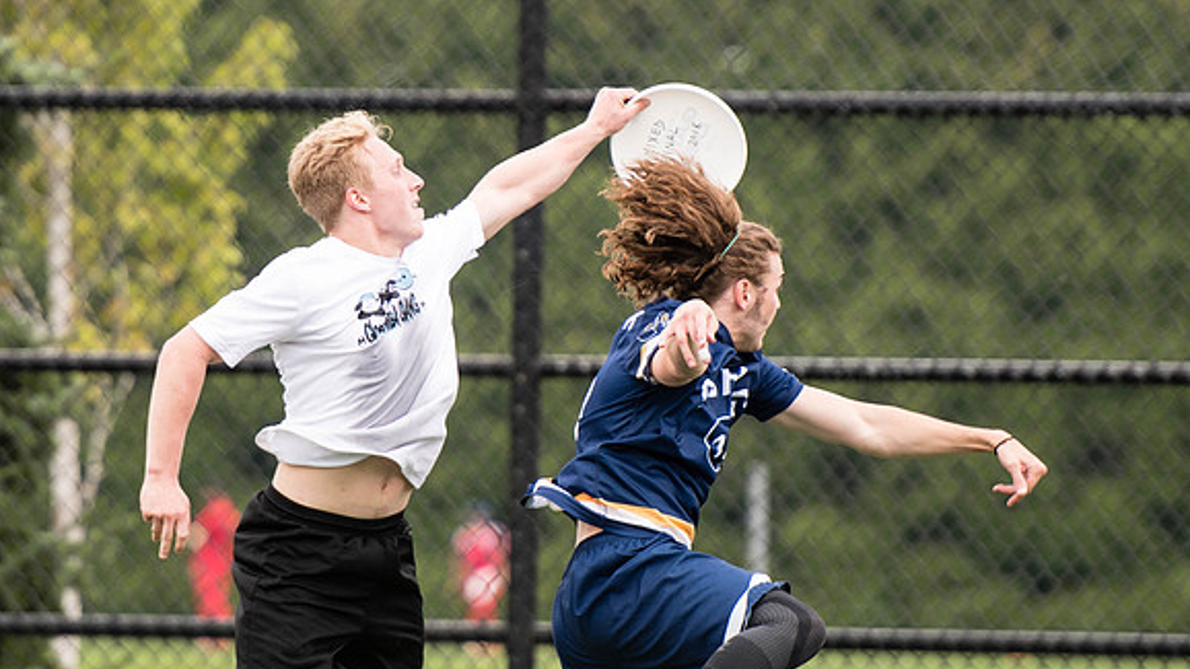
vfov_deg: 2.3
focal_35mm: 517
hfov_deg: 4.2
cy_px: 268
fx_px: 16312
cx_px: 517
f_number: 2.8
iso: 200
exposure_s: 1/1250
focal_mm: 200
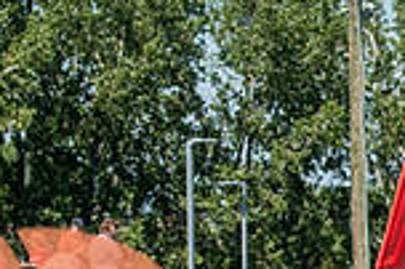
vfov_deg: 3.4
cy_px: 417
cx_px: 613
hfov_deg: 5.1
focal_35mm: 401
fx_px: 4506
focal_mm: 70
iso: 160
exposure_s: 1/4000
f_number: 2.8
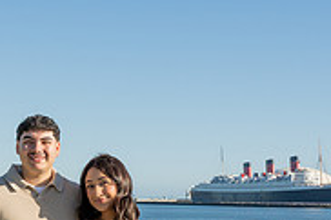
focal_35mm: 110
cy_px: 265
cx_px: 105
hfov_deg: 18.5
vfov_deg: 12.2
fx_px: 1010
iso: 200
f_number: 14
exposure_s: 1/200
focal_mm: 34.5
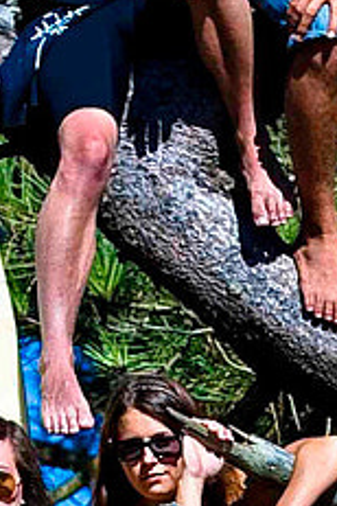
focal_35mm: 624
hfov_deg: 2.2
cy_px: 1128
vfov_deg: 3.3
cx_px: 234
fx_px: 8761
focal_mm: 90
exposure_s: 1/2000
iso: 200
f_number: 4
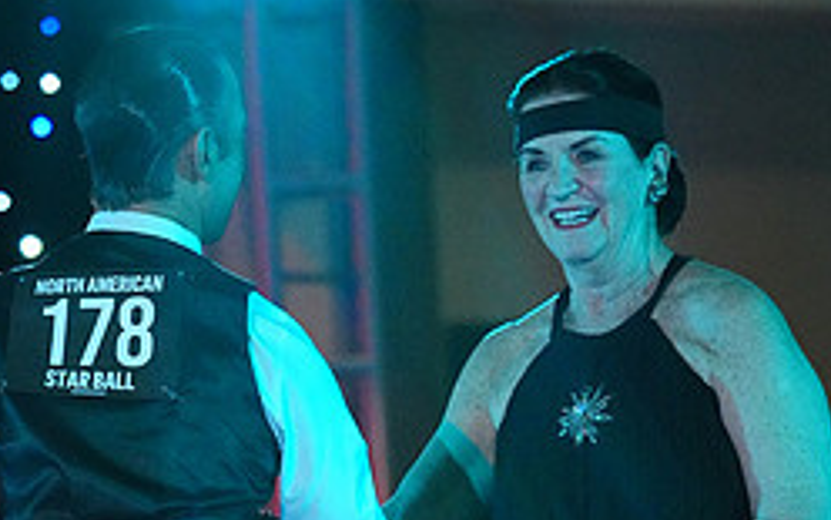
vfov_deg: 3.8
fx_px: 7881
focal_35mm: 348
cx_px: 494
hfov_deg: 6.0
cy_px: 778
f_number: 4.5
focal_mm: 146
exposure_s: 1/400
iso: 16000
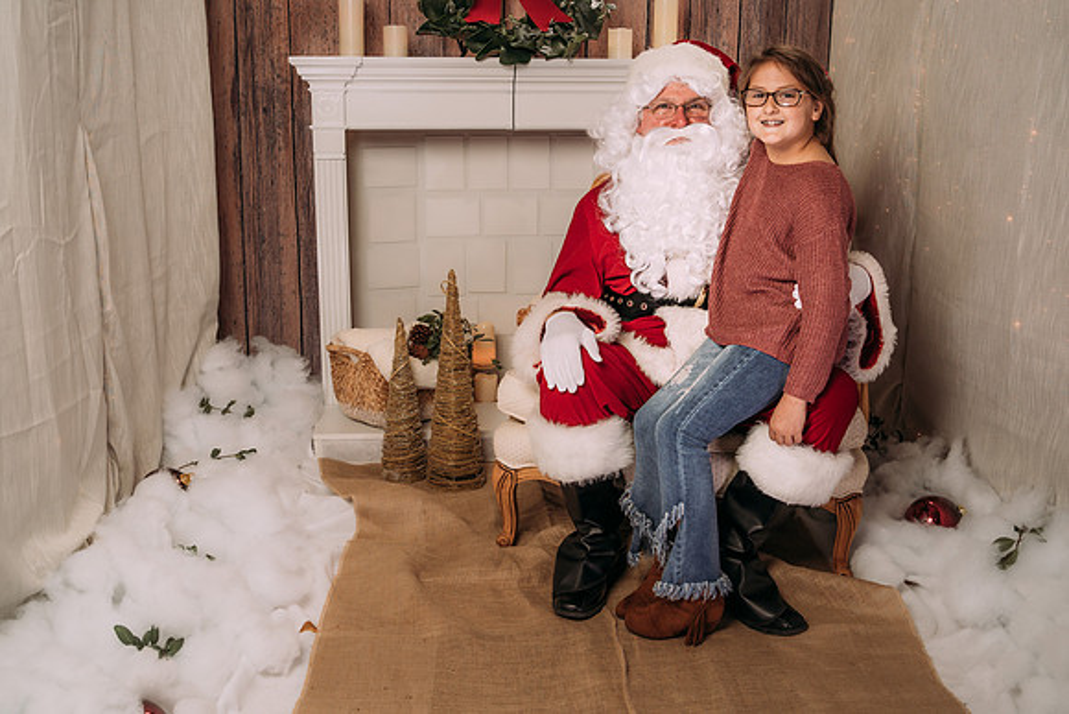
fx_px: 1173
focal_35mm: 40
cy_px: 369
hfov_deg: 49.0
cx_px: 539
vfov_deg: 33.8
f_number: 5.6
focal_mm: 35
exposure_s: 1/100
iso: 100
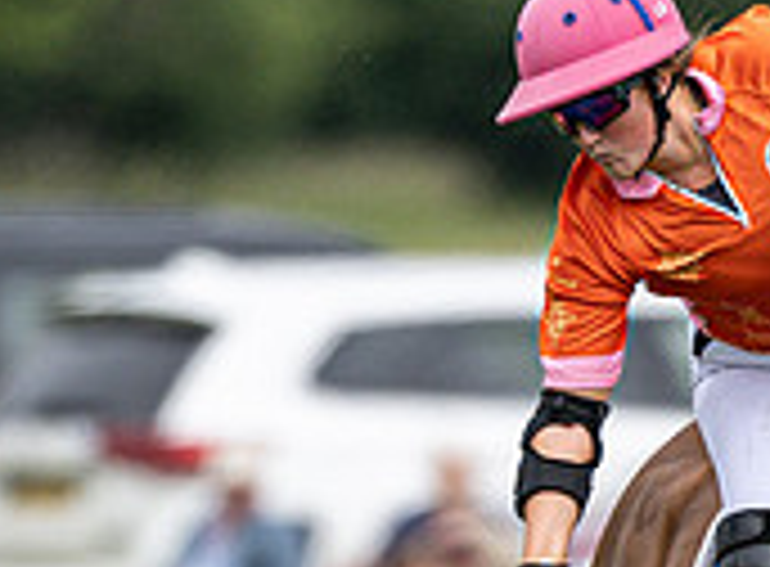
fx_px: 63572
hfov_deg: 0.7
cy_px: 952
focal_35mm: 2876
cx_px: 330
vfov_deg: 0.5
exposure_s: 1/2500
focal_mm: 500
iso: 400
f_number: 4
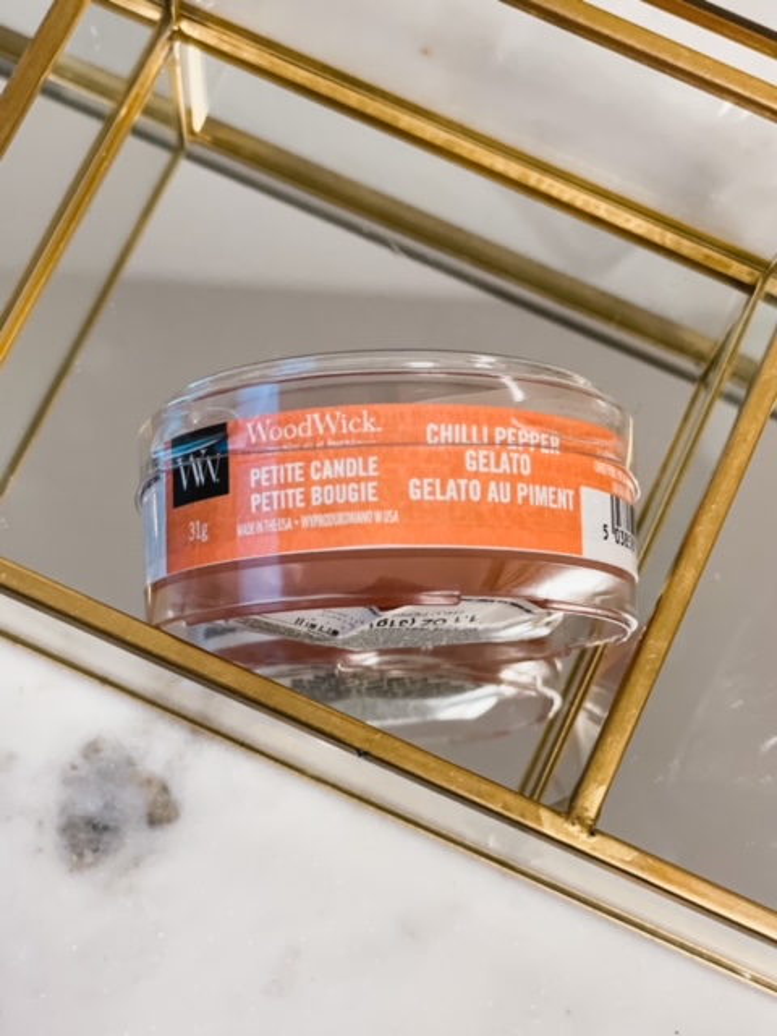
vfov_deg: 36.8
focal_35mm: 52
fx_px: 1556
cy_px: 518
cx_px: 388
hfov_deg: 28.0
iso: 200
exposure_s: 1/100
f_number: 2
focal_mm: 6
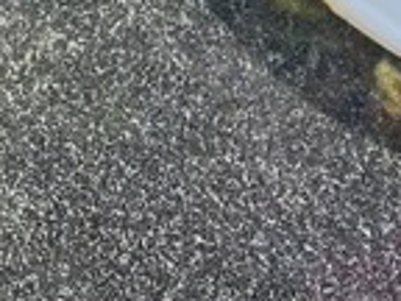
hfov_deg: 12.6
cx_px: 691
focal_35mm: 144
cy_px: 549
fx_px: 1668
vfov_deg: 9.8
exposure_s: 1/350
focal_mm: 4.25
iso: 32
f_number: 1.8
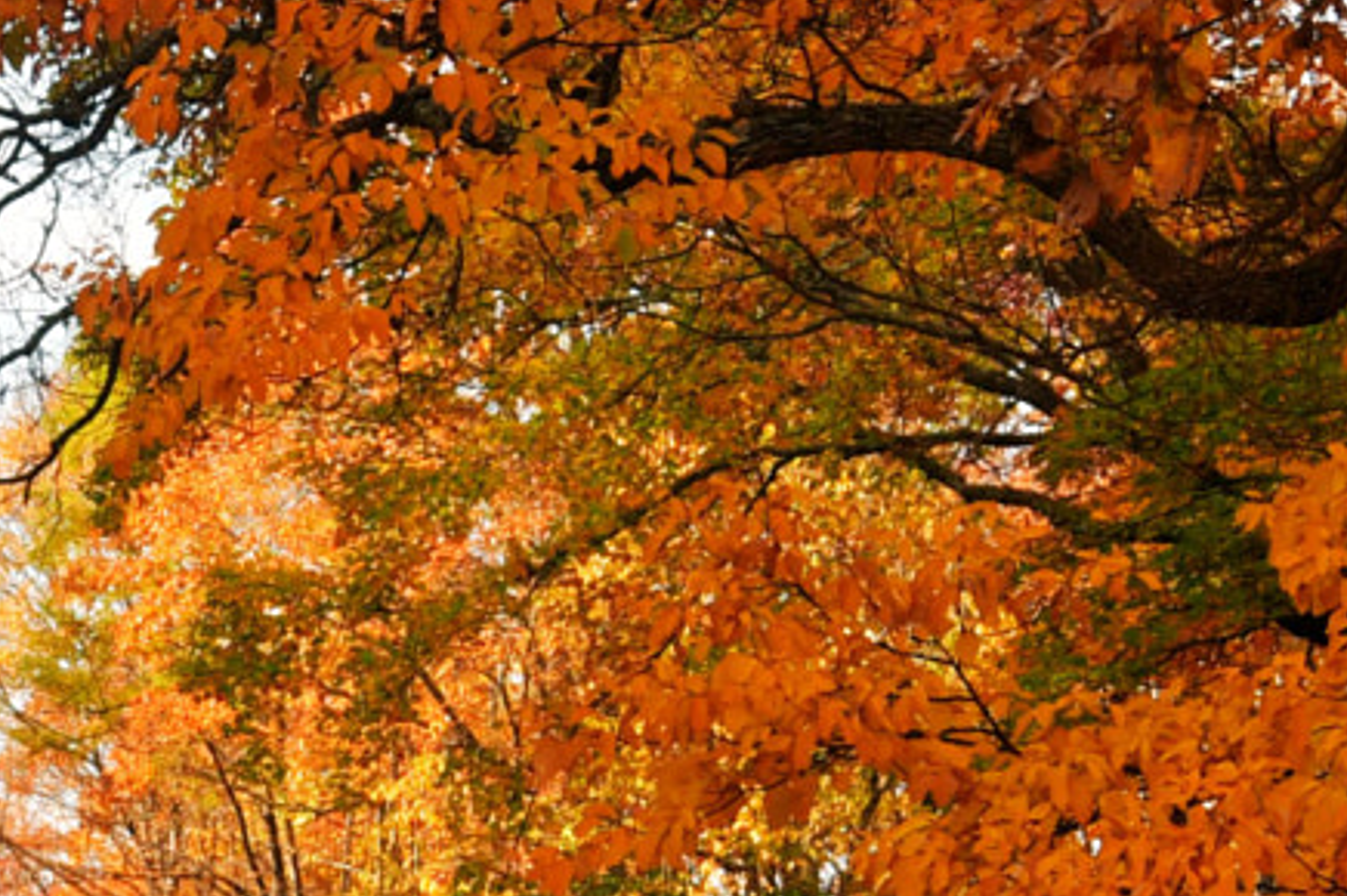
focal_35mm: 141
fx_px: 5272
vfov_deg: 9.7
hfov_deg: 14.2
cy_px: 833
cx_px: -133
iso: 100
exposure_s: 1/125
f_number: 8
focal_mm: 20
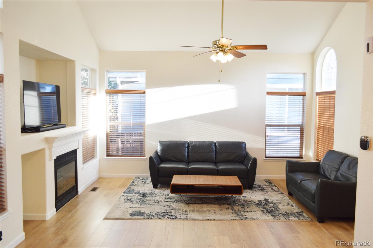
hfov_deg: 67.4
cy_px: 124
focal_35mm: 27
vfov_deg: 47.8
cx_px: 186
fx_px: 279
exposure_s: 1/100
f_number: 5
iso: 400
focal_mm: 18
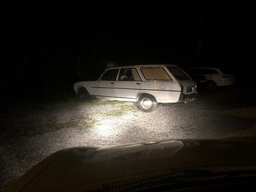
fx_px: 207
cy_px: 96
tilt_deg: -6.3
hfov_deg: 63.4
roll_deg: -1.1
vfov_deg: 49.8
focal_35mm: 28
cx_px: 128
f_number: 1.8
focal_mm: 3.99
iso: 160
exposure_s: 1/4
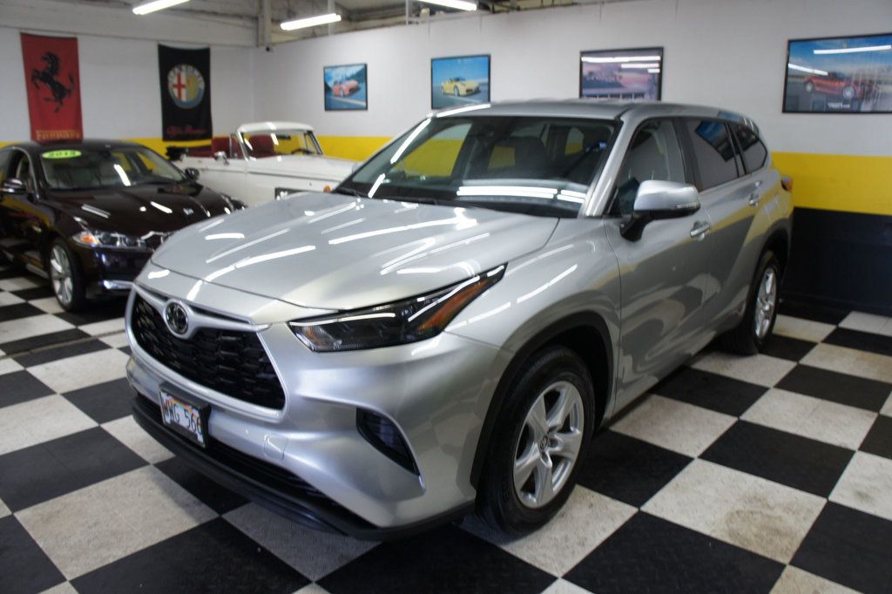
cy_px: 297
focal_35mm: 27
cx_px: 446
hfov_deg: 67.4
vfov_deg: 47.9
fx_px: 669
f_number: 4
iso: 200
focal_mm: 18
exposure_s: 1/30
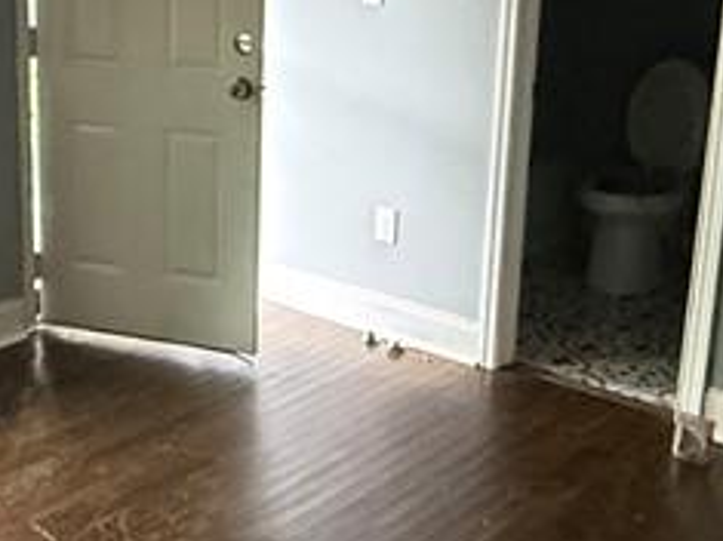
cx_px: 163
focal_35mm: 61
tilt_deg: -13.2
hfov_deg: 31.0
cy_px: 166
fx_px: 1273
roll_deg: -1.7
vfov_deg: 23.9
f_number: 2.2
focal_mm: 2.22
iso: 800
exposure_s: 1/60
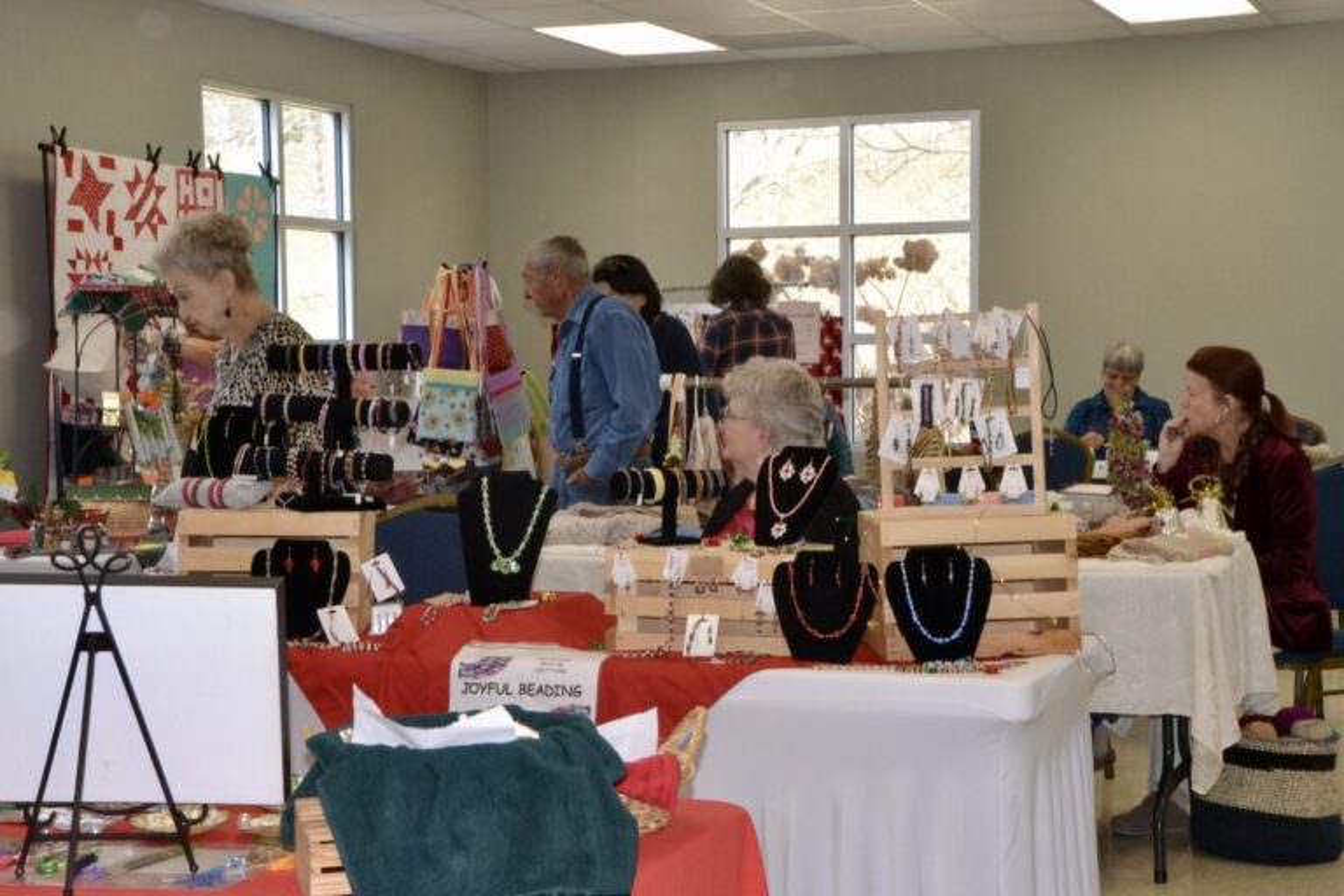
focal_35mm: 57
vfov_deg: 23.8
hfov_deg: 35.1
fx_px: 2128
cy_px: 448
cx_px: 672
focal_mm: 38
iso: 2200
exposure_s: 1/60
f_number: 20
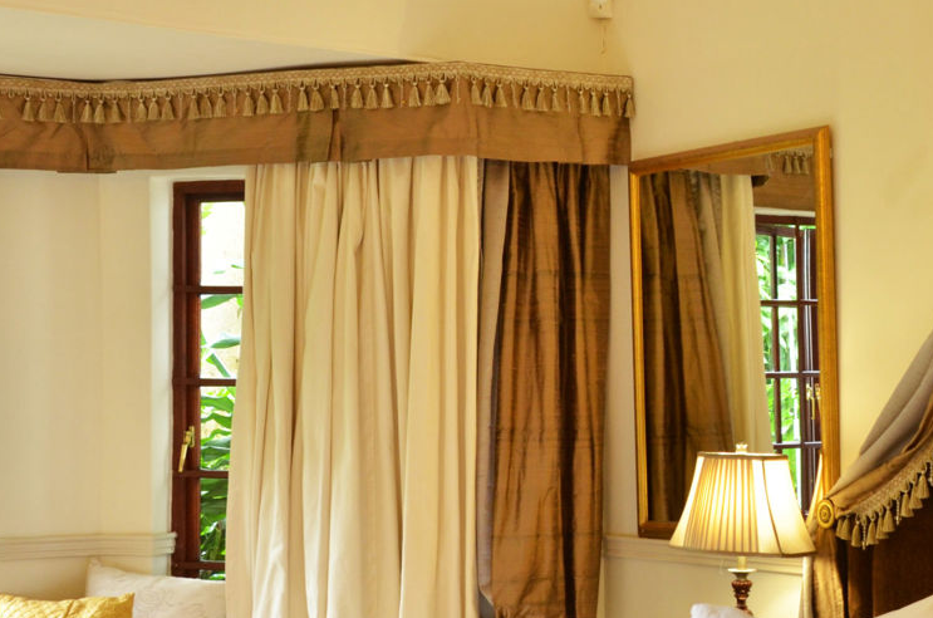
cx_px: 869
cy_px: 382
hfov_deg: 23.5
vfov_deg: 16.2
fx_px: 2172
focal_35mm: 84
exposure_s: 1/8
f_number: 9
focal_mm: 26
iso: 400
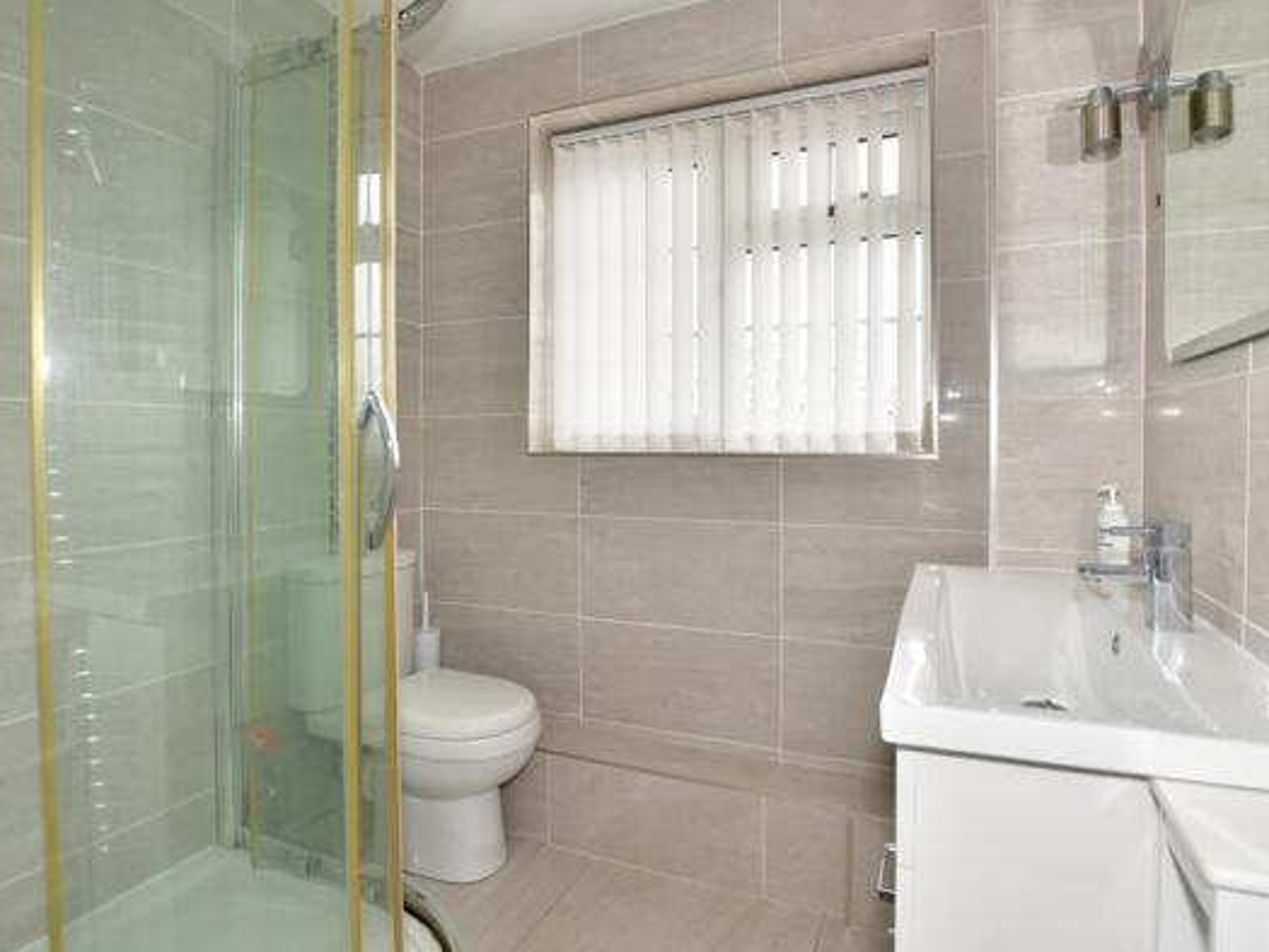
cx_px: 672
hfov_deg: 87.6
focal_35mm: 18
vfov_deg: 71.5
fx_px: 660
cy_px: 443
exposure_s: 1/60
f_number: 4
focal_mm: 10
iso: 100
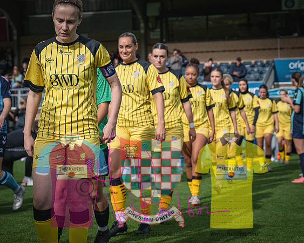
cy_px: 122
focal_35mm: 81
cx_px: 163
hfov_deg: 23.5
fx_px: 731
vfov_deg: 18.9
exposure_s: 1/3200
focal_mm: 70
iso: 400
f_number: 5
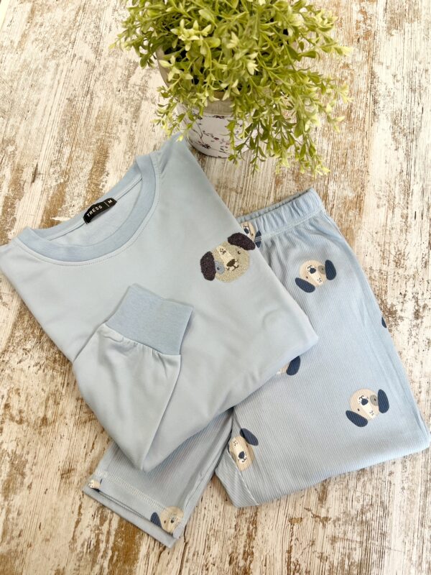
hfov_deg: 53.1
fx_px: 432
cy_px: 288
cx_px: 216
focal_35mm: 26
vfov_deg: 67.3
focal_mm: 5.7
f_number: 1.5
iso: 100
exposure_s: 1/100
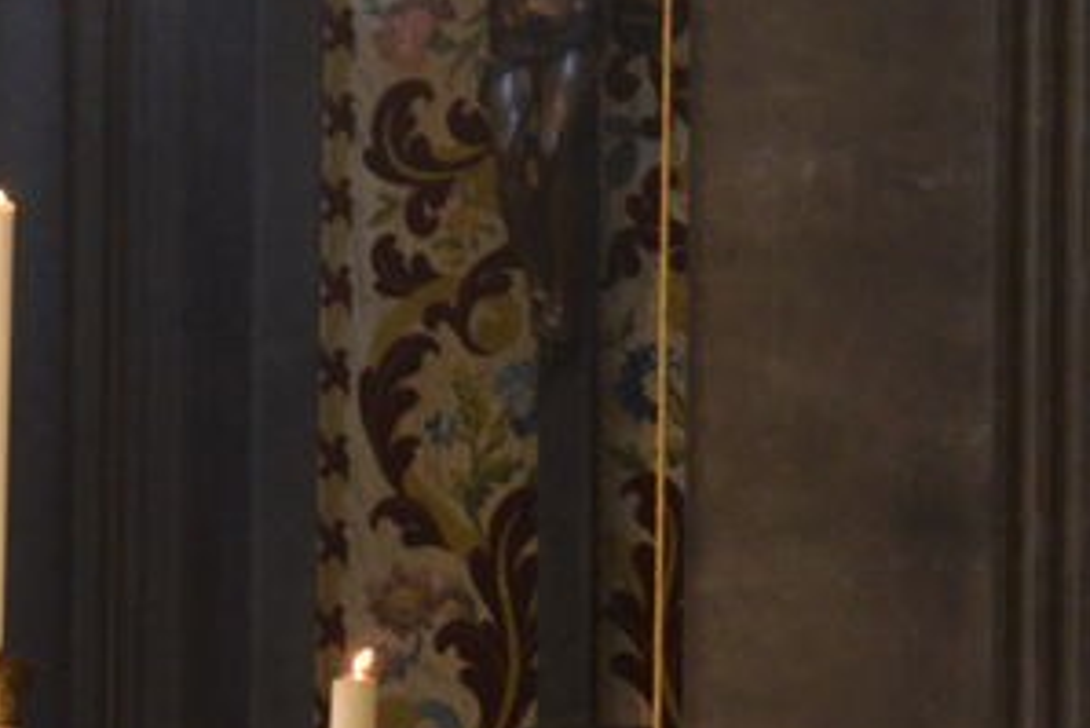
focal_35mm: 229
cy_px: 1566
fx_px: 6937
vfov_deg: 5.8
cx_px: -534
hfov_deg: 8.8
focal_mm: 50
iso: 1600
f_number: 4
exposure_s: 1/60
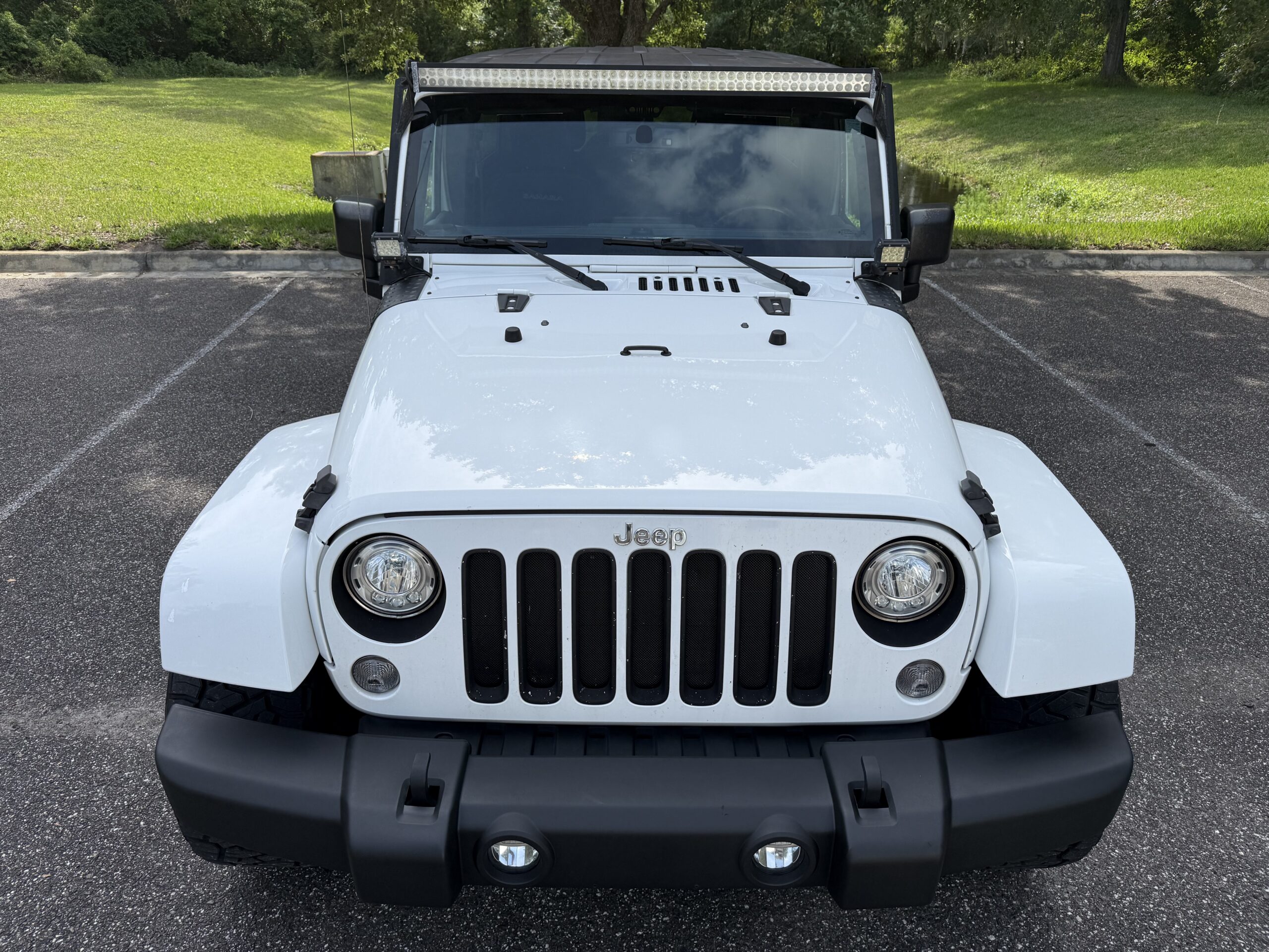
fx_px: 880
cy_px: 476
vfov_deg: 56.8
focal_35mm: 24
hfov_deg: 71.6
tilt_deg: -24.7
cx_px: 634
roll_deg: -0.6
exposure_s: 1/2801
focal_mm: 6.76
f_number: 1.78
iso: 80
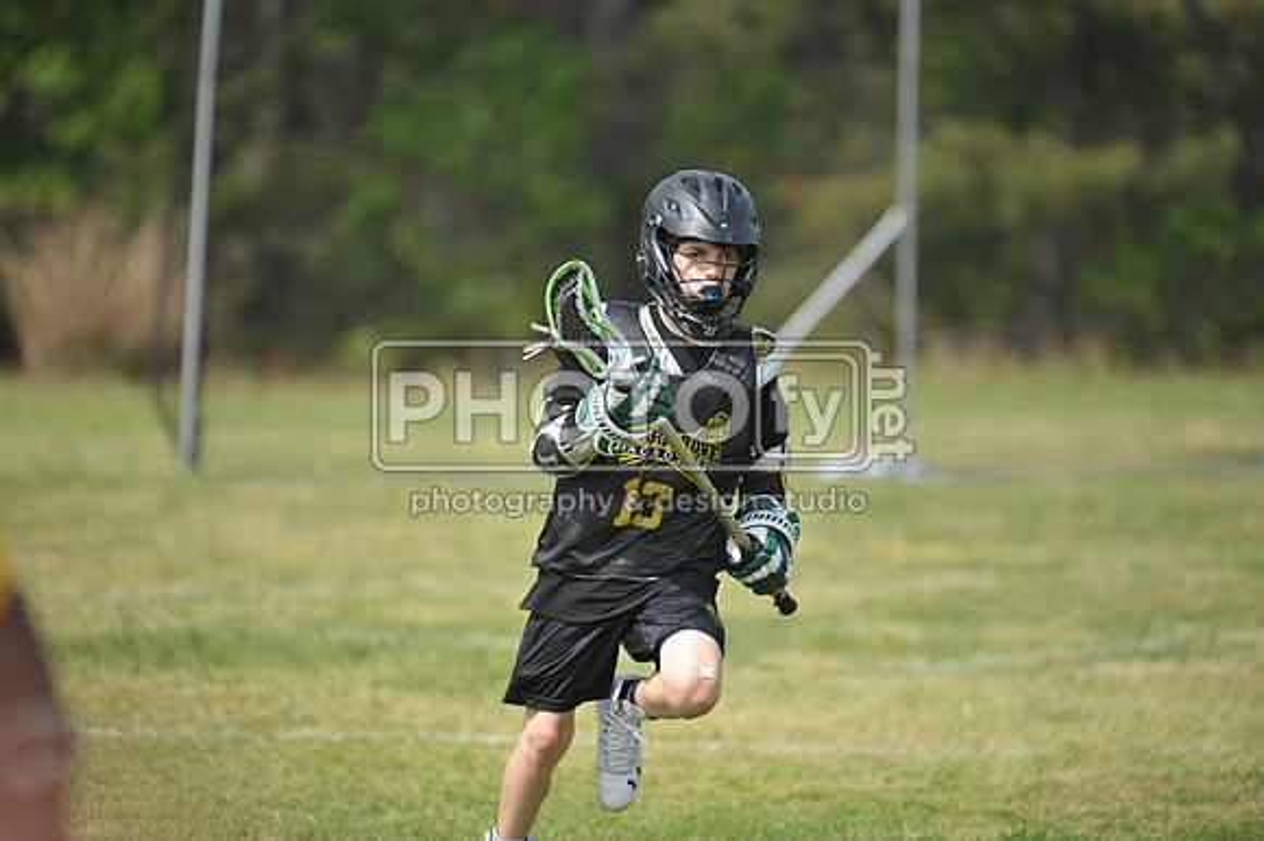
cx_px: 632
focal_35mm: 400
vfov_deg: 3.4
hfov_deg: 5.2
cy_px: 420
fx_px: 14036
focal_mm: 400
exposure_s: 1/2000
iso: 640
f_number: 4
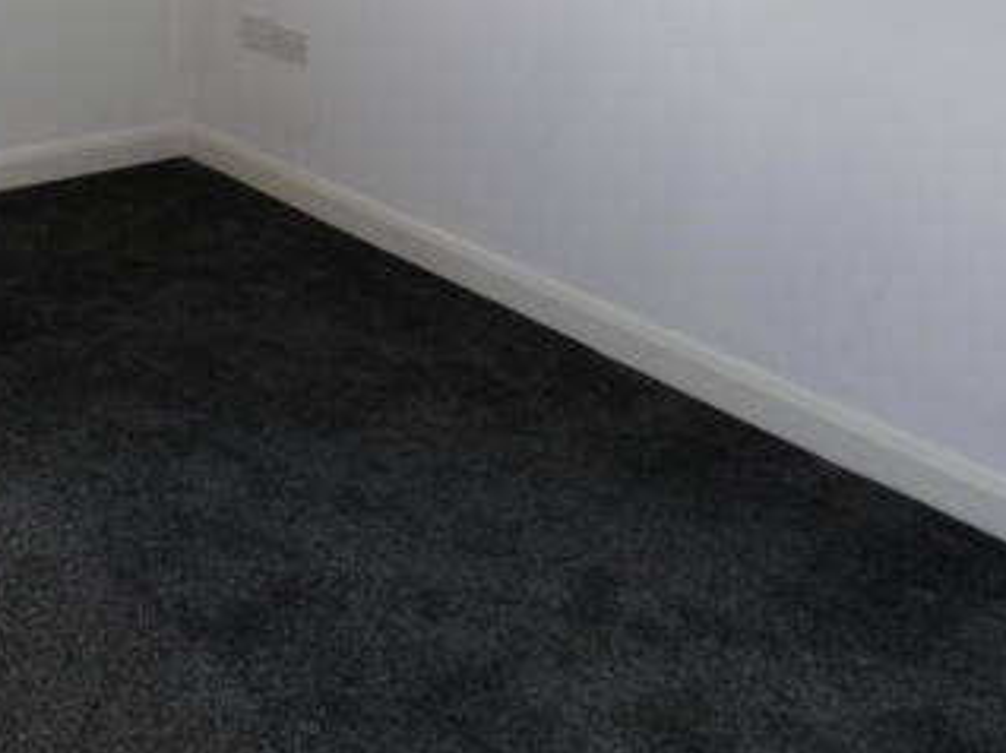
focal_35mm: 44
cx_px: 119
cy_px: 106
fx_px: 1278
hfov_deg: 40.1
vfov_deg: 31.6
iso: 151
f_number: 4.1
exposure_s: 1/30
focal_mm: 4.3
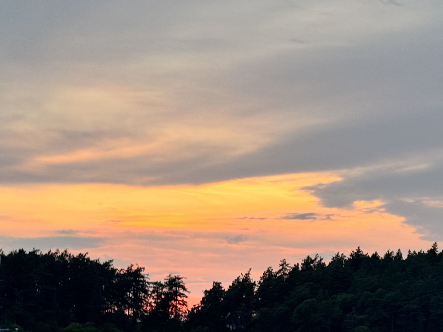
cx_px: 303
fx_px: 1293
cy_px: 299
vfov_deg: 14.5
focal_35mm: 101
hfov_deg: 19.4
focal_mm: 6.76
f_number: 1.78
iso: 64
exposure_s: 1/121
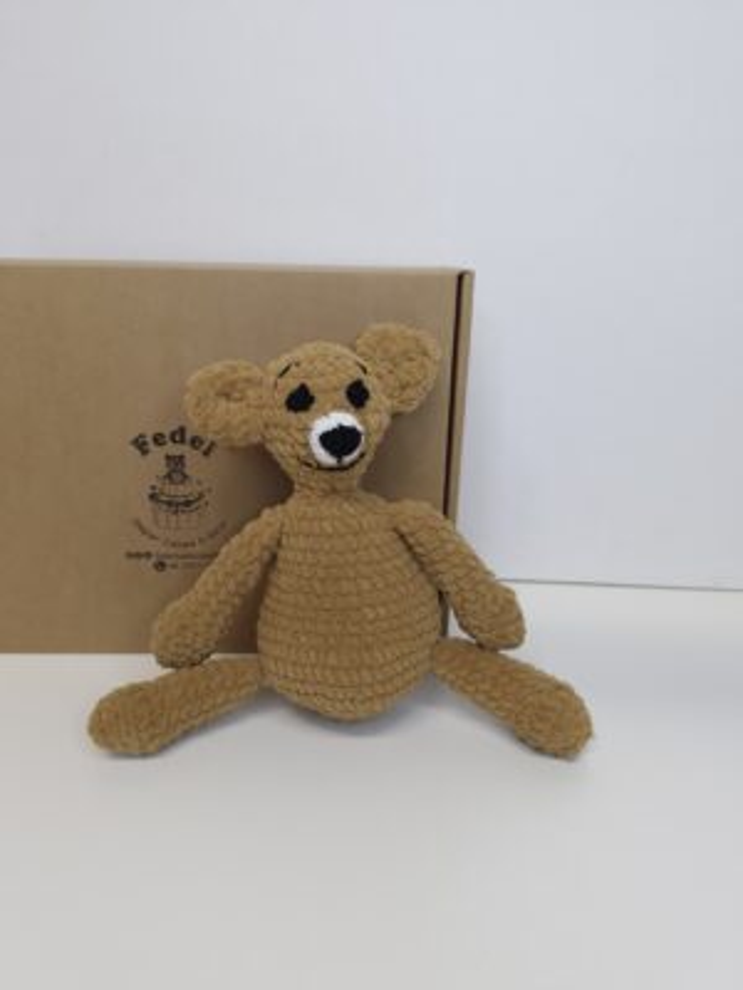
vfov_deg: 73.9
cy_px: 495
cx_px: 372
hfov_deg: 58.9
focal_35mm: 23
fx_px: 658
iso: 64
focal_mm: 5.54
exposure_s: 1/50
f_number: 1.8
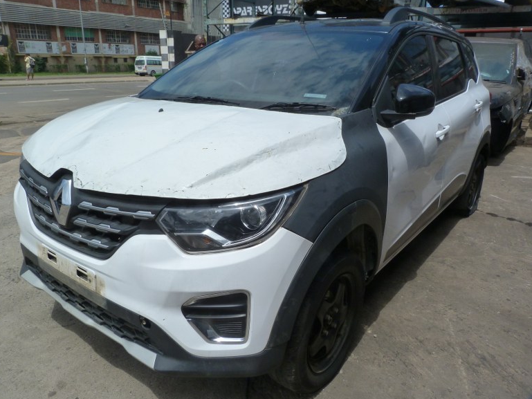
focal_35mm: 26
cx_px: 268
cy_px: 201
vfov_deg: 53.1
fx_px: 400
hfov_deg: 67.3
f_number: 5.6
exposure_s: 1/640
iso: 125
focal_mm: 4.5
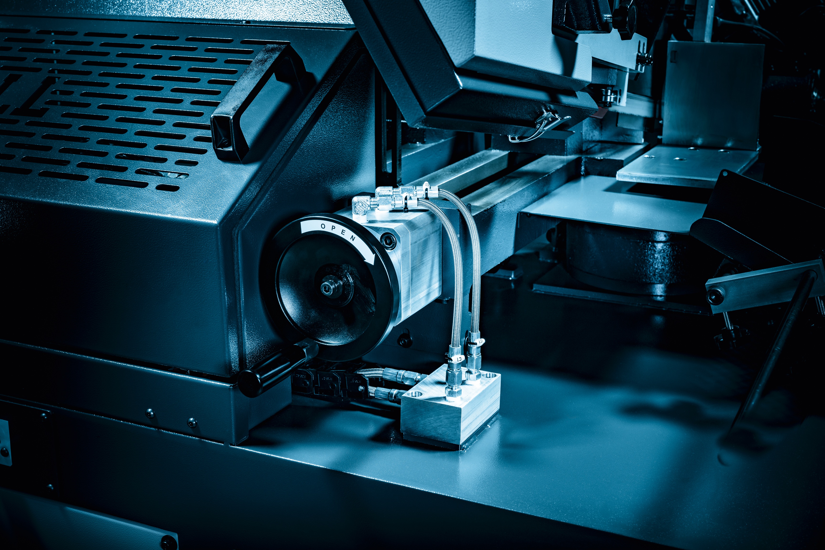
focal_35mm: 50
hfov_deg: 39.6
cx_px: 412
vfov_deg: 27.0
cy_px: 275
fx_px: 1146
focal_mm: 50
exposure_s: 1.6
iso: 200
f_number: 9
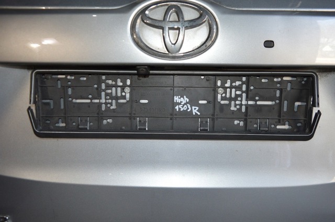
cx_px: 168
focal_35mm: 27
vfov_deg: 47.8
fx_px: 251
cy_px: 111
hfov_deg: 67.4
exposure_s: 1/60
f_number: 4
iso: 400
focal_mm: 18
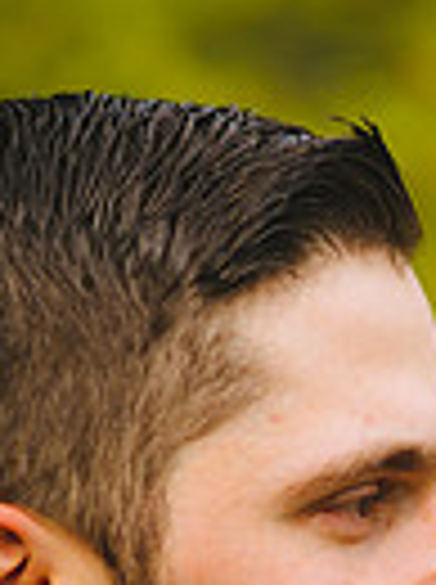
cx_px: 274
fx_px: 4768
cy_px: 954
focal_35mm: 283
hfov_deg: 5.2
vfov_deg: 6.9
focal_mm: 85
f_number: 2
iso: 200
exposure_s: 1/1600
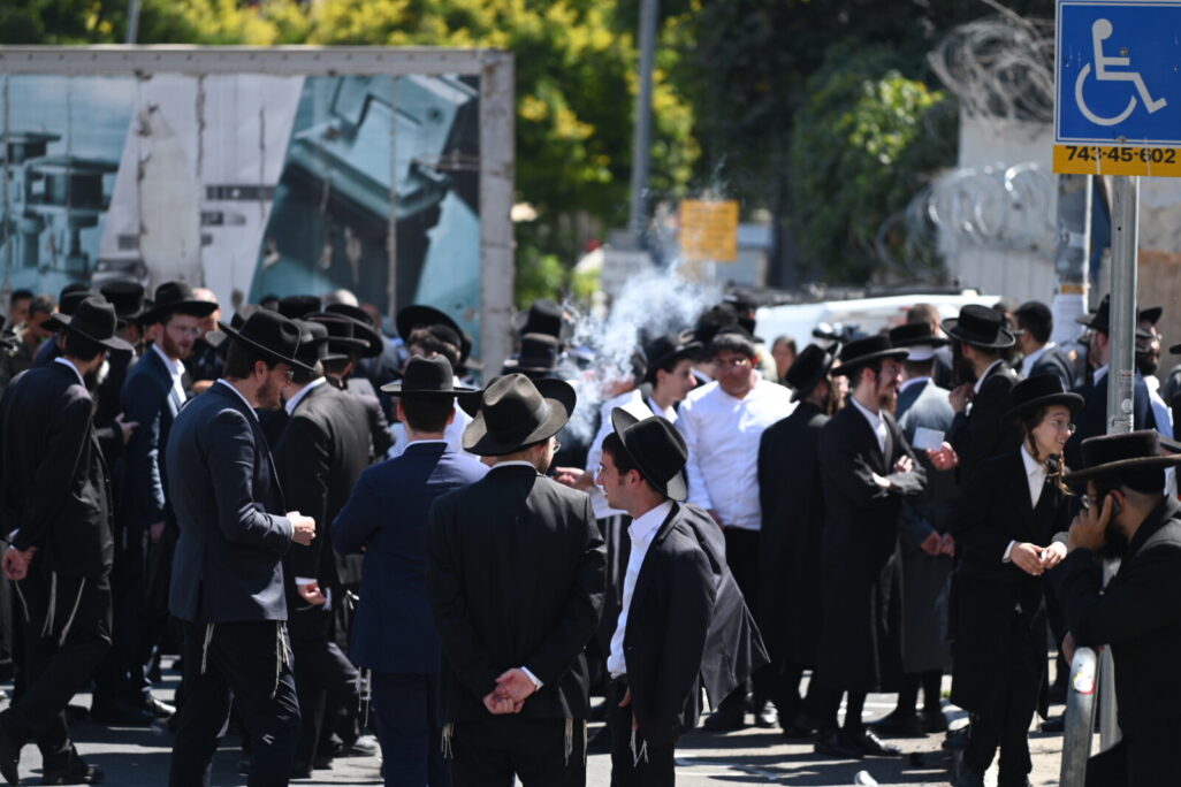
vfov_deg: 7.8
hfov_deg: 11.7
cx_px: 590
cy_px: 394
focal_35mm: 175
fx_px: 5741
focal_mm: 175
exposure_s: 1/400
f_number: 4
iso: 100
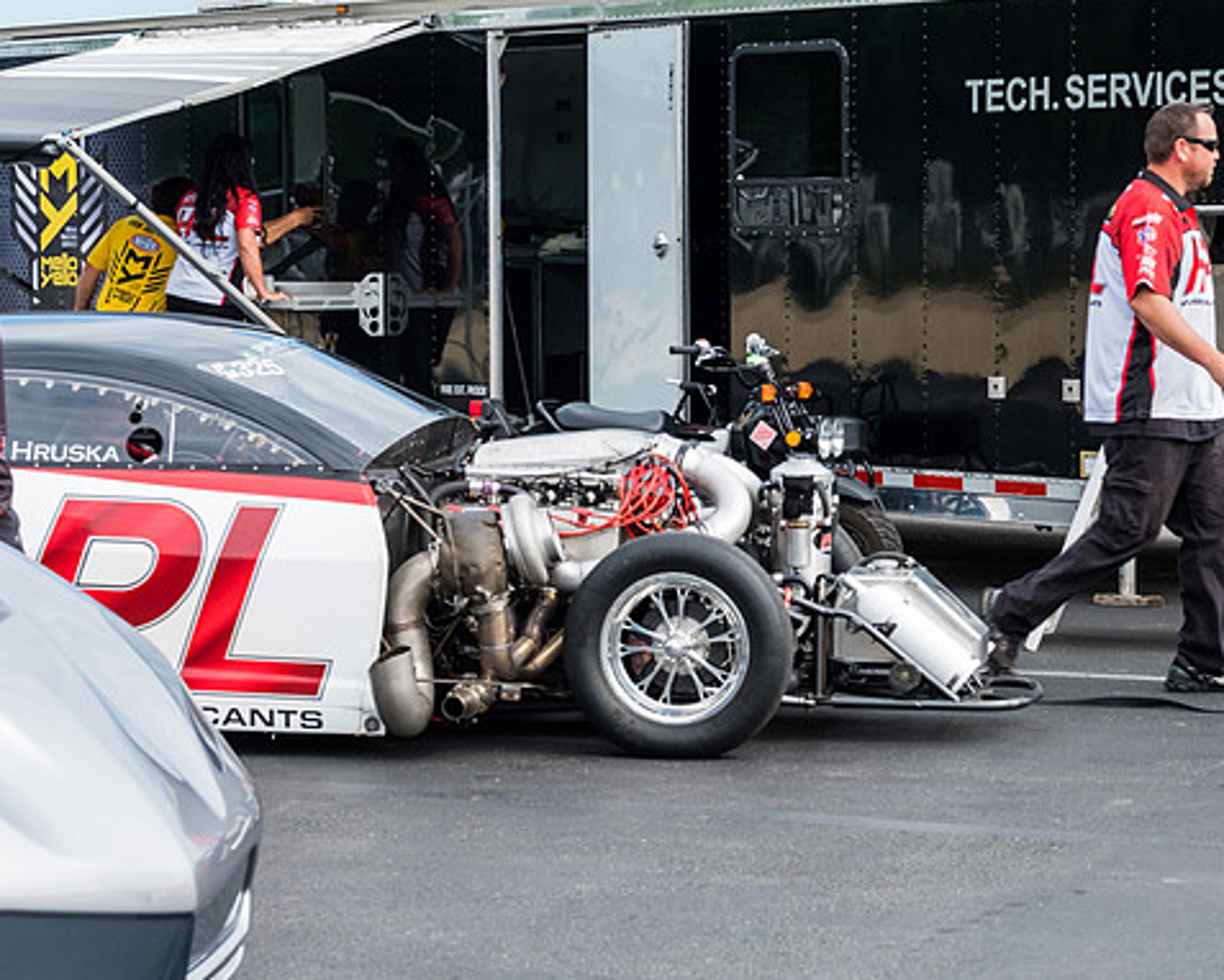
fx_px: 3805
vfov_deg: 14.7
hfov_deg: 18.3
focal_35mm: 105
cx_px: 680
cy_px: 486
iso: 400
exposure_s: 1/200
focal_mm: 61
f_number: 9
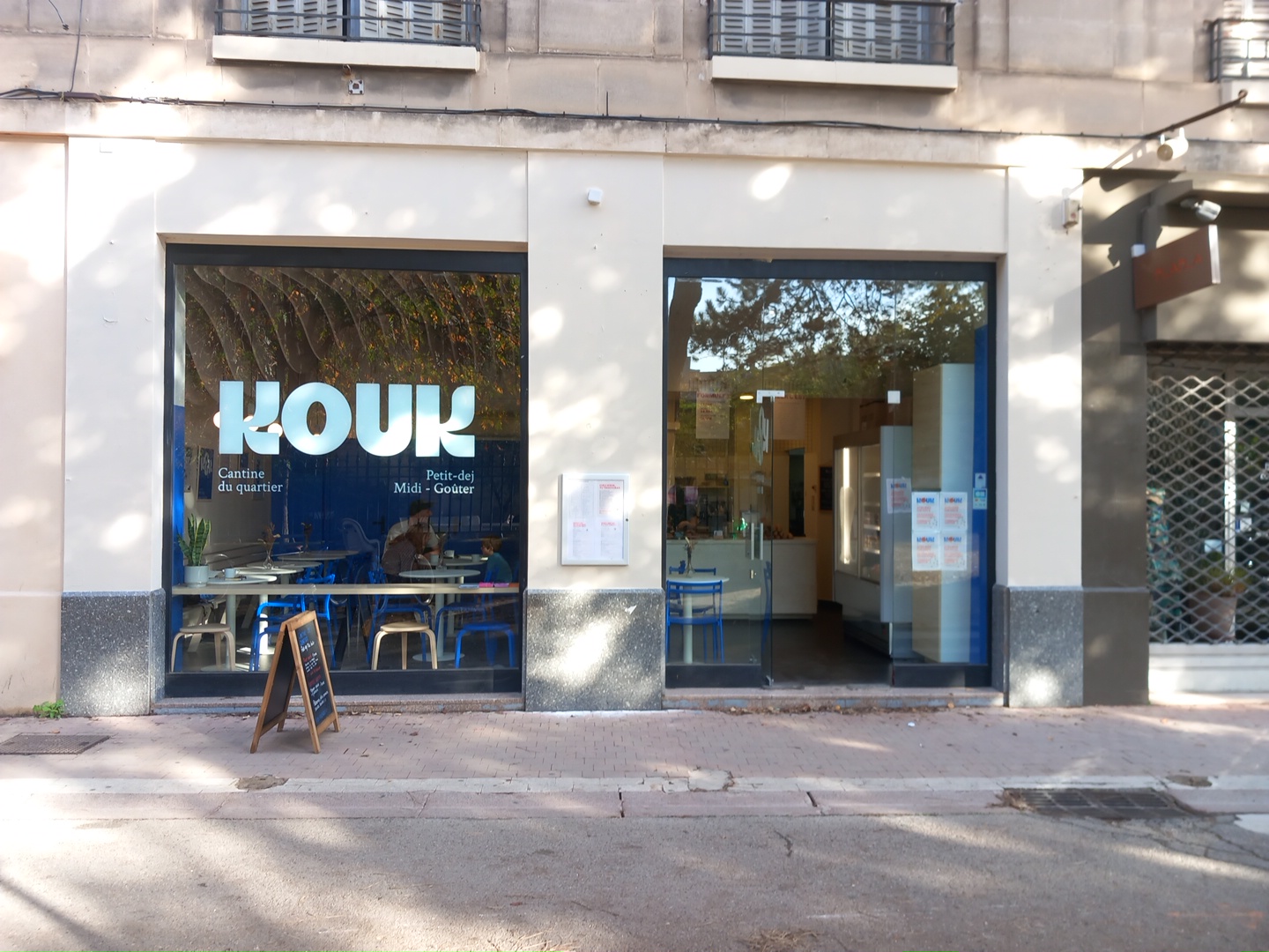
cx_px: 634
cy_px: 476
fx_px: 990
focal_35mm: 27
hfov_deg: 65.3
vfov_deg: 51.4
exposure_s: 1/50
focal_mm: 4
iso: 21
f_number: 1.8
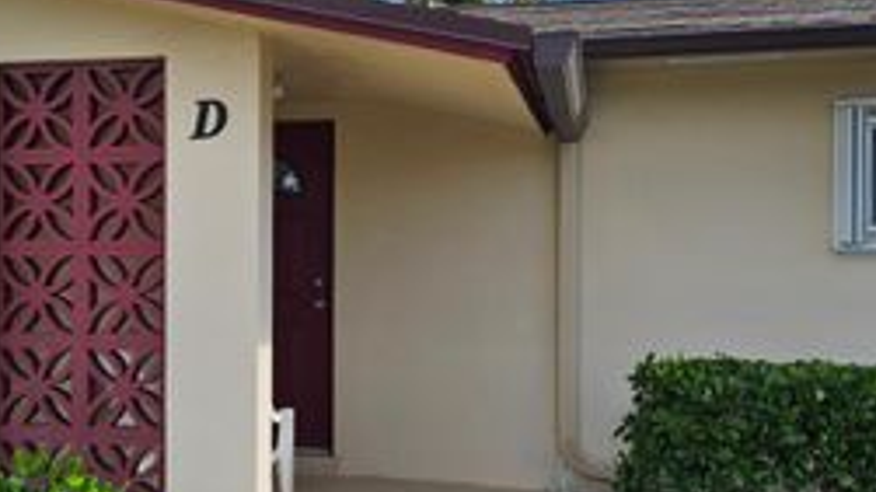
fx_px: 1161
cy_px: 239
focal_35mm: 50
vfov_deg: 23.9
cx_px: 272
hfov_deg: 40.7
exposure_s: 1/1874
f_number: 1.8
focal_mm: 5.4
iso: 25
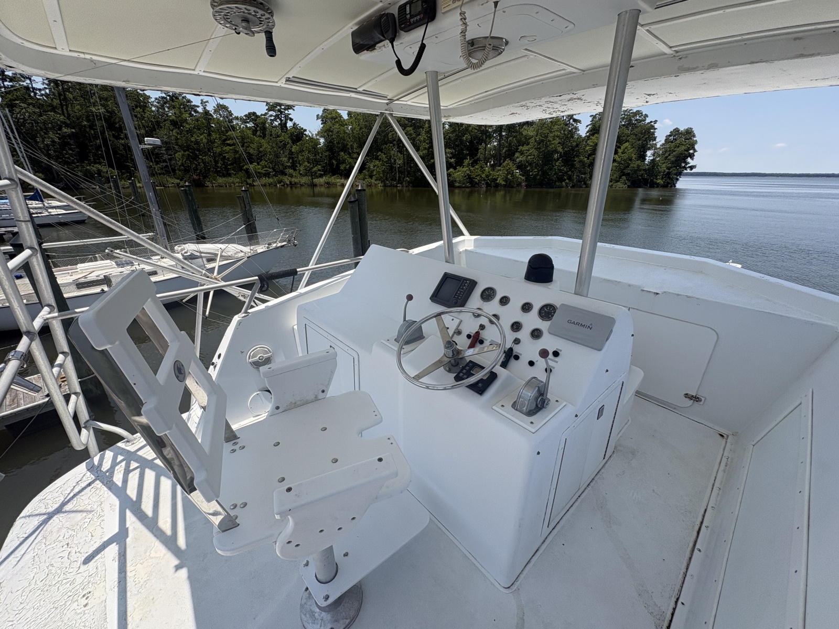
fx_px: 339
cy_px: 314
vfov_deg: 85.7
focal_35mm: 14
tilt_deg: -22.0
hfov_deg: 102.1
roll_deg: -0.3
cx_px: 420
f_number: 2.2
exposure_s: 1/1832
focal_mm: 2.22
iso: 50
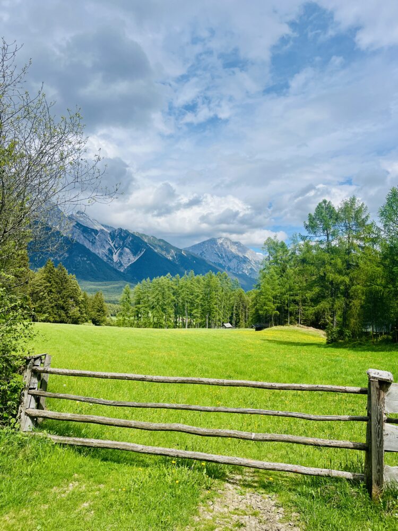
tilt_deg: +5.2
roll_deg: -0.1
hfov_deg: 53.1
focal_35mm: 26
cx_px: 199
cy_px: 266
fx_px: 399
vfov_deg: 67.3
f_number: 1.6
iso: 50
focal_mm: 5.1
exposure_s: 1/6897
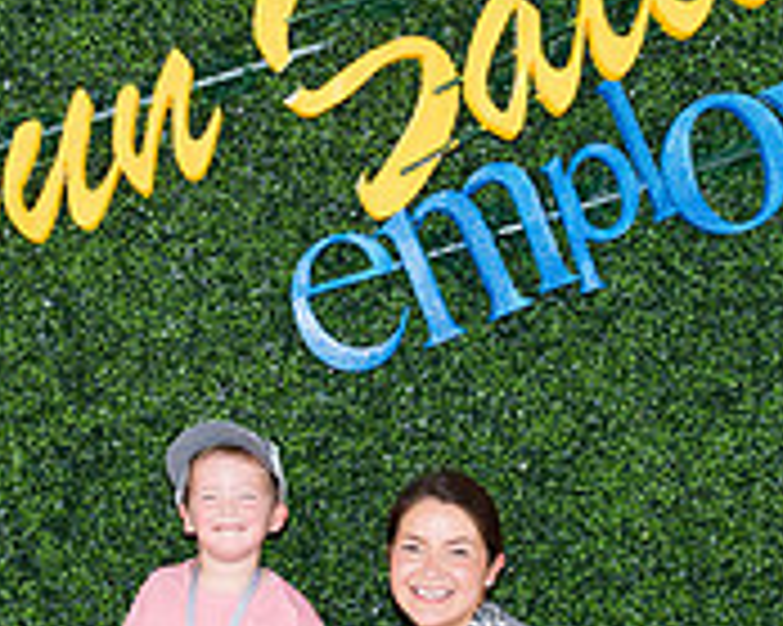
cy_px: 391
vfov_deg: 14.6
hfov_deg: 18.2
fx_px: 2432
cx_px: 257
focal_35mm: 105
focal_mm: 32
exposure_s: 1/160
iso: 800
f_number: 7.1
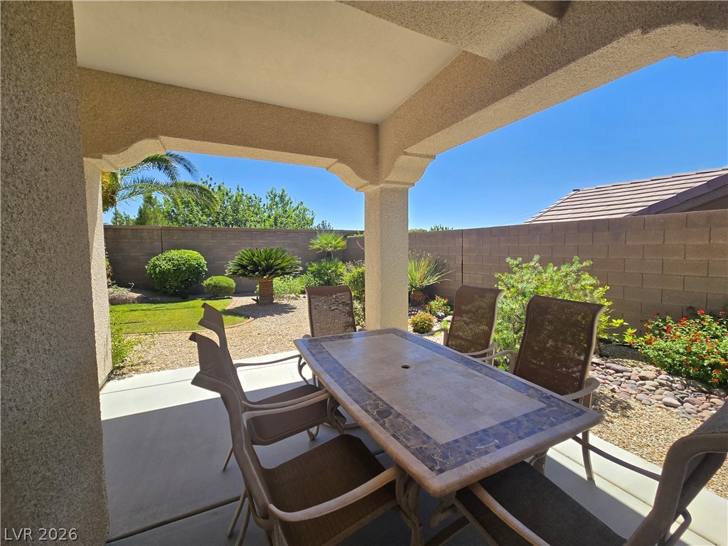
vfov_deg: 89.9
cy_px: 273
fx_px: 273
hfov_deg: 106.2
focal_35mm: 13
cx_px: 364
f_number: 2.2
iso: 50
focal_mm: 2.2
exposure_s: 1/1433
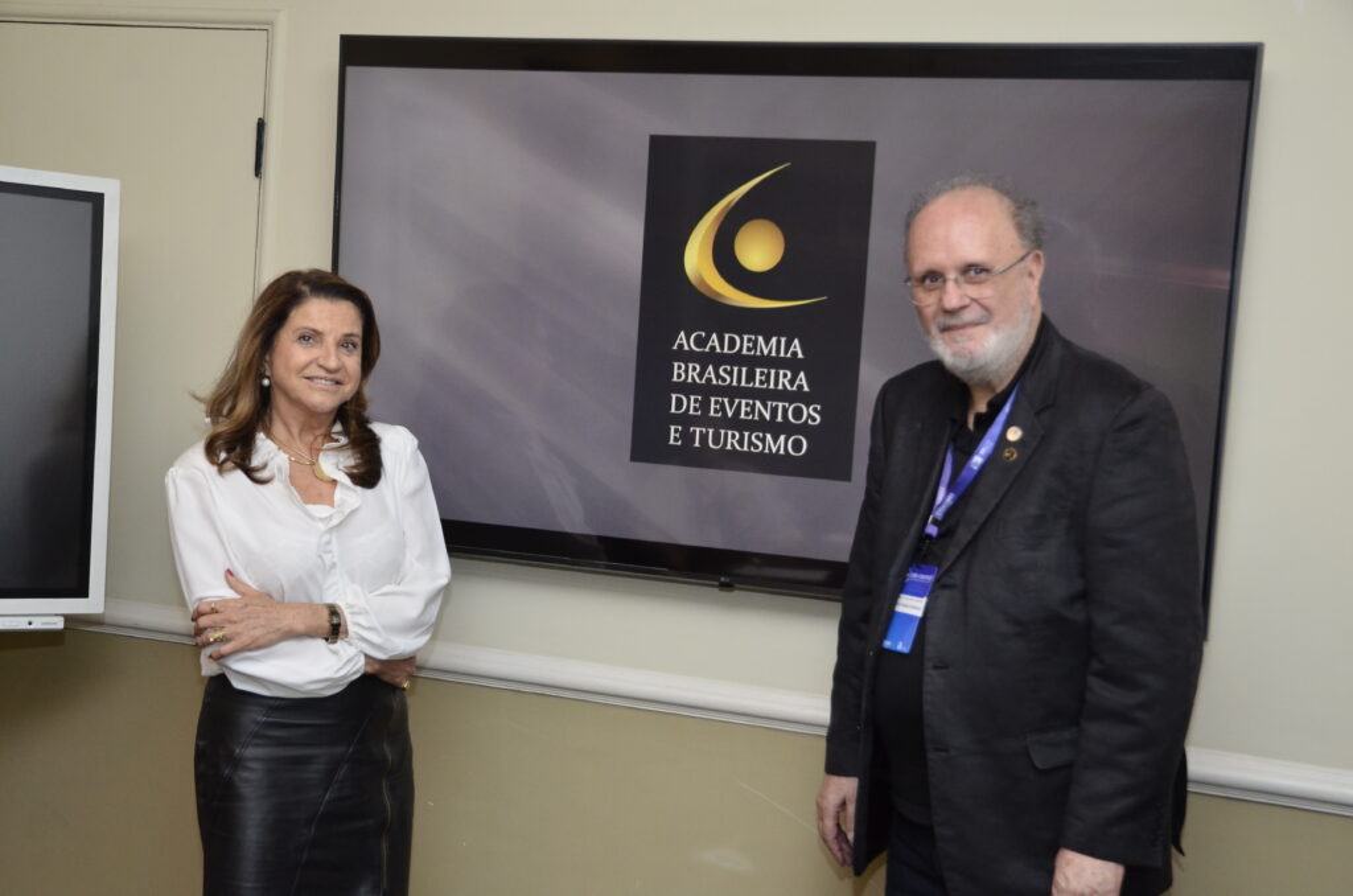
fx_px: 1913
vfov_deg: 26.4
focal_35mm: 51
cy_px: 448
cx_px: 676
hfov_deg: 39.0
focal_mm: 34
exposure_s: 1/125
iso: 1250
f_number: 5.6
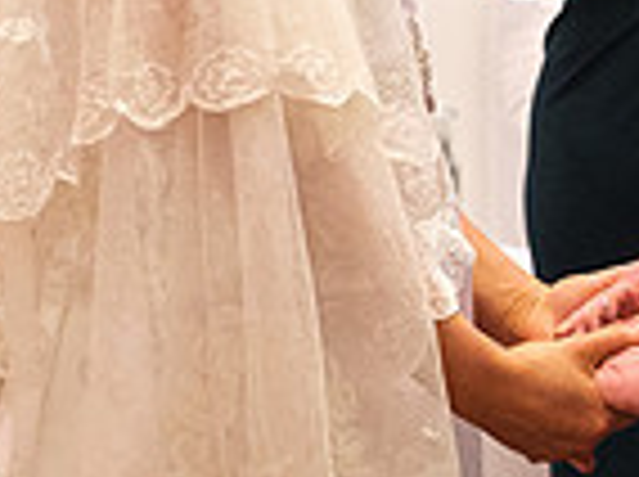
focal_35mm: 361
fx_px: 6653
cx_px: 673
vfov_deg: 4.1
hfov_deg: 5.5
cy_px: -282
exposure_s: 1/160
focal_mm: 55
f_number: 2.8
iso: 3200
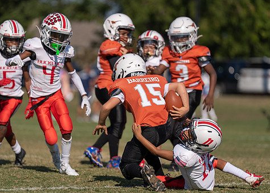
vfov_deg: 5.6
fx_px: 1971
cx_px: 110
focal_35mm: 257
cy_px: 104
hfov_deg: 7.8
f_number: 2.8
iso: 100
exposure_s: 1/3200
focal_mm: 200
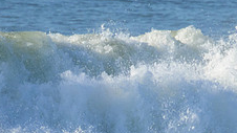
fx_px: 15814
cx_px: 148
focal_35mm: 2517
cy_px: 223
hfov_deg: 0.9
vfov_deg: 0.5
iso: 1250
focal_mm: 800
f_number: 11
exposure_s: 1/2000
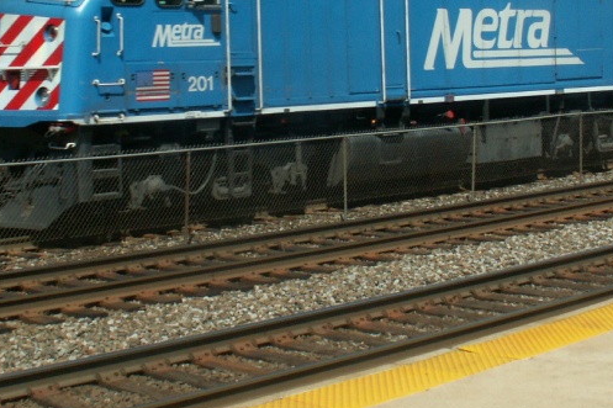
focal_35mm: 75
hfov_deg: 27.0
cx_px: 352
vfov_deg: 18.0
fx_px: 1277
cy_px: 89
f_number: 7.1
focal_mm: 5.86
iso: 64
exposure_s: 1/250
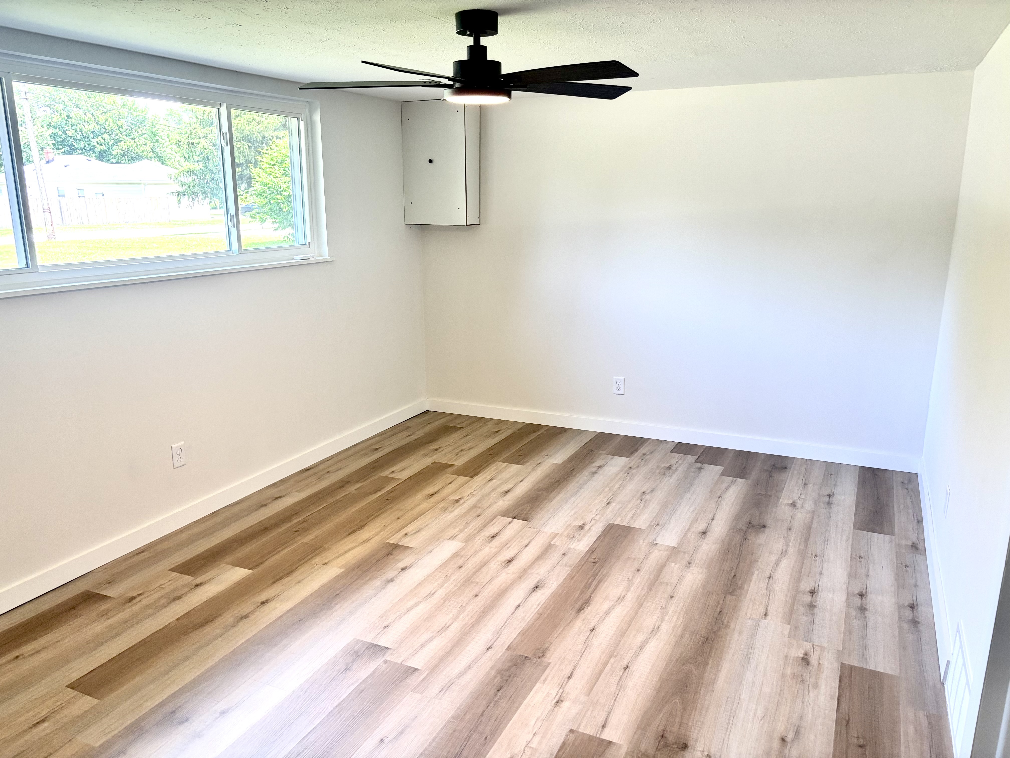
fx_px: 759
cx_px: 505
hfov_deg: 67.3
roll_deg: +0.0
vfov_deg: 53.1
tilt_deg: -14.4
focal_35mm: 26
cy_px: 379
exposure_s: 1/120
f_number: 1.6
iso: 100
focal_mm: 5.96
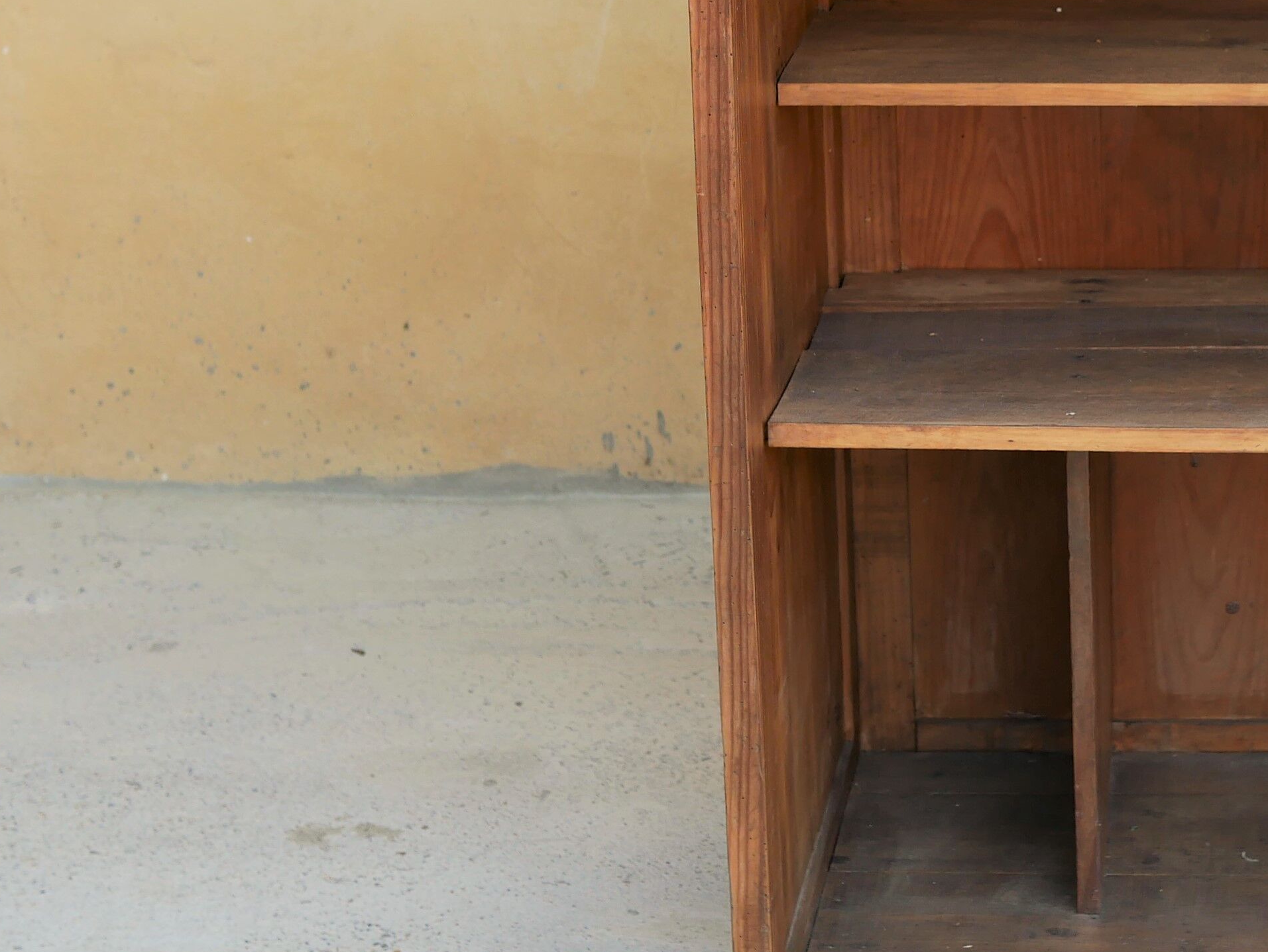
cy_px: 153
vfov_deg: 15.3
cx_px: 1057
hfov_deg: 20.2
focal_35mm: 96
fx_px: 3519
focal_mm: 20
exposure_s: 1/250
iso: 200
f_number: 2.8
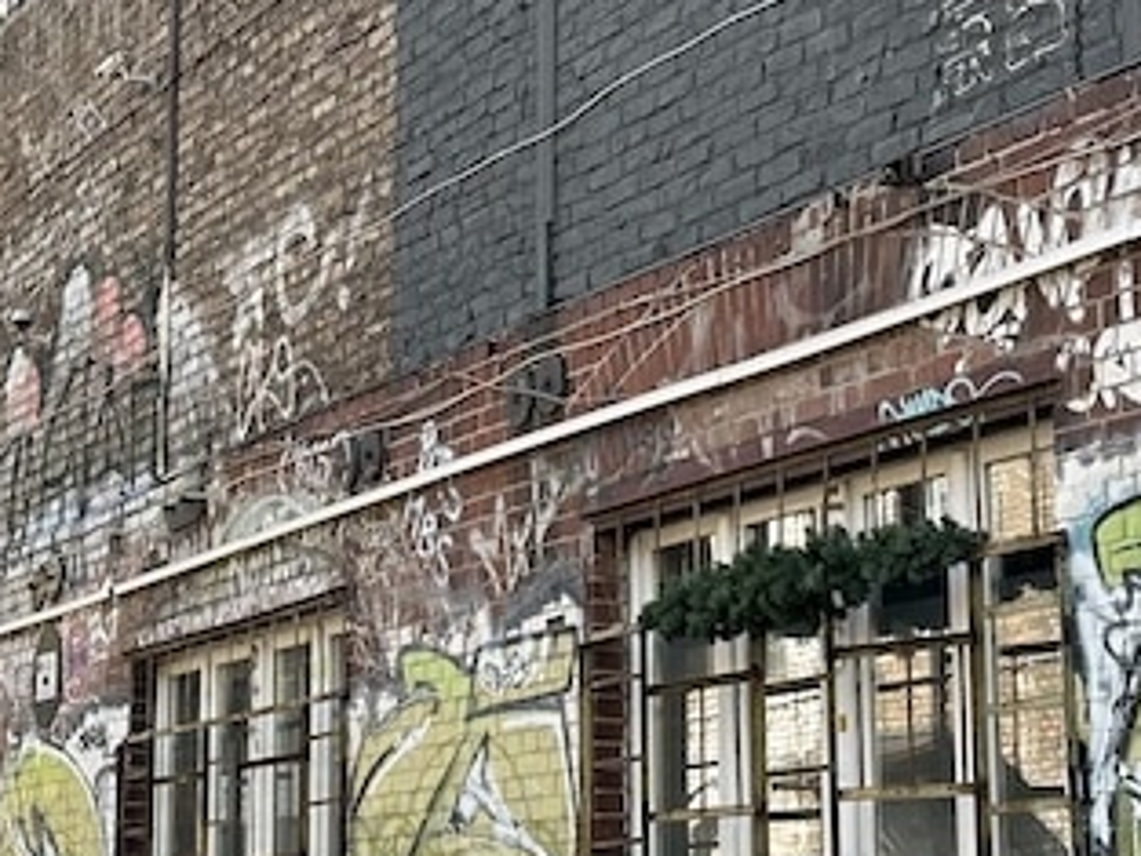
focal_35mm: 92
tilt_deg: +10.8
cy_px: 390
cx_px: 711
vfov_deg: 16.1
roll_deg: +0.3
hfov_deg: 21.3
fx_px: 3034
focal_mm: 6.86
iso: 80
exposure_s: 1/694
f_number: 1.78
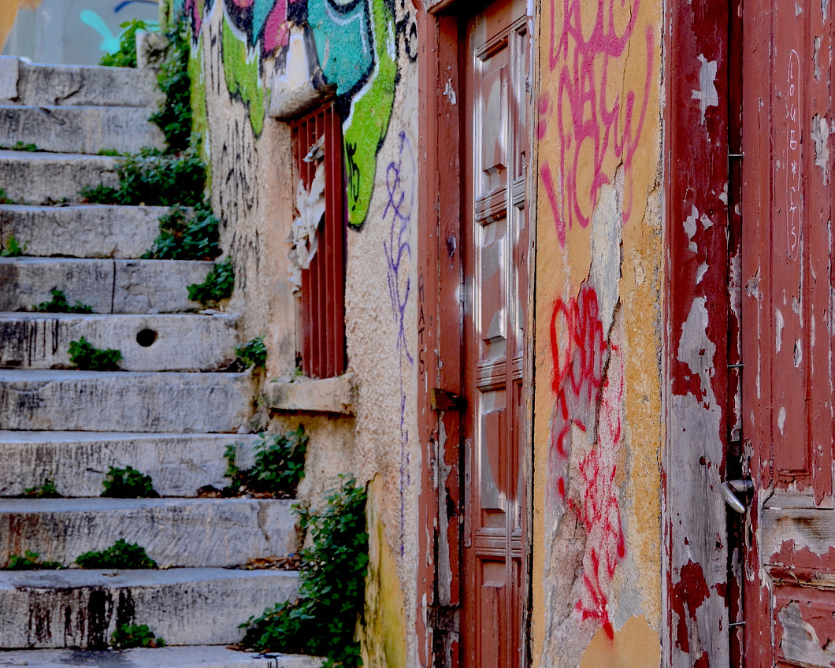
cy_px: 290
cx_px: 417
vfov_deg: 15.1
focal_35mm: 102
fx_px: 2521
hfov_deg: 18.8
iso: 200
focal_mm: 48
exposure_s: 1/160
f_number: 5.6
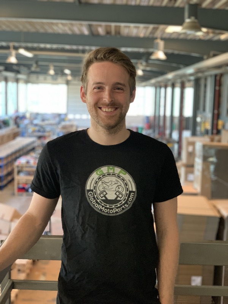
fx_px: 457
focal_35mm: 52
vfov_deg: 36.8
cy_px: 152
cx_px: 114
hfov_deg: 28.0
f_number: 2.4
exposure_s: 1/54
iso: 400
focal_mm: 6
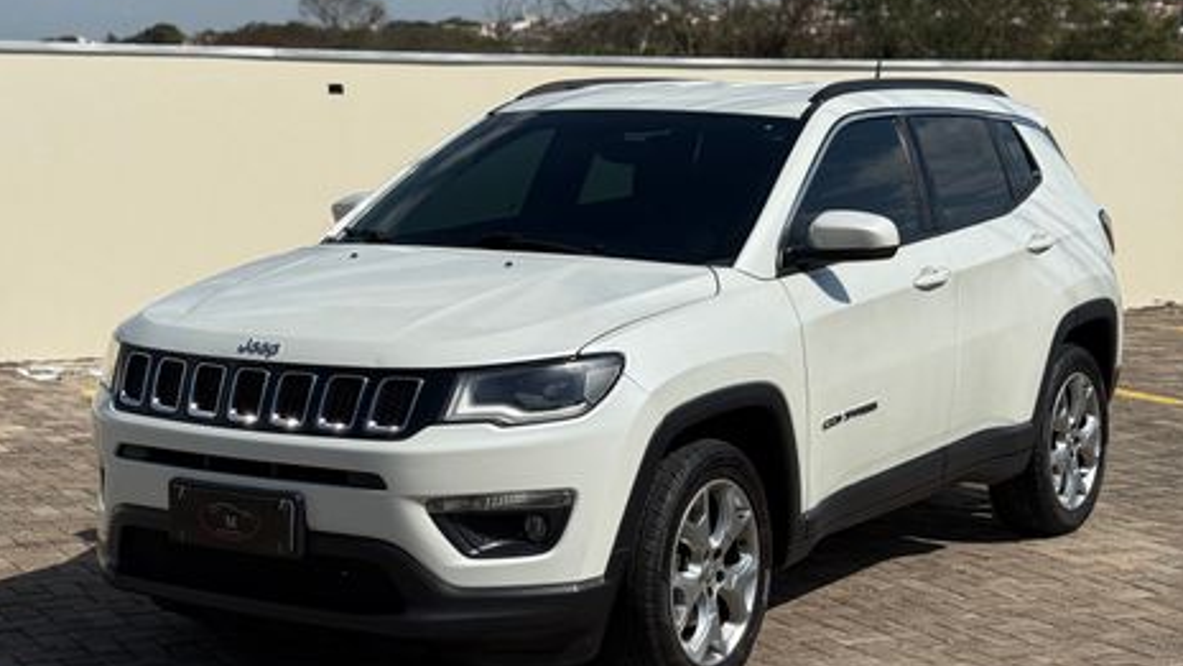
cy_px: 329
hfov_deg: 39.2
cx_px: 592
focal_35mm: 53
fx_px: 1663
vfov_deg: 22.6
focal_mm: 6.76
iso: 64
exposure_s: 1/11364
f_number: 1.78
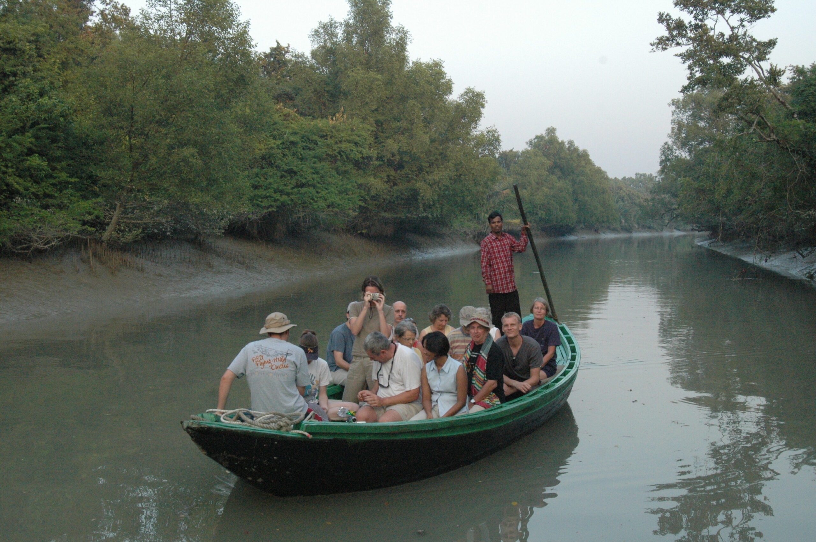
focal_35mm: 45
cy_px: 271
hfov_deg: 43.6
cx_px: 408
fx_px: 1019
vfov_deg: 29.8
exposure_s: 1/320
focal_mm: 30
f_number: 9
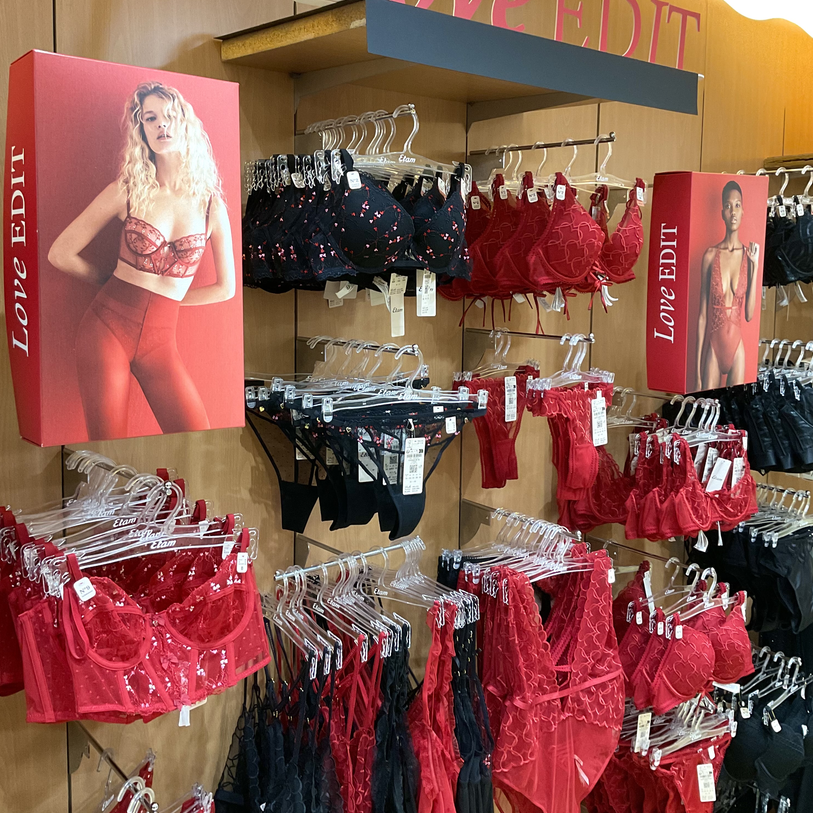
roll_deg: -2.5
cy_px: 344
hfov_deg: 47.2
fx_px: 930
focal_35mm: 35
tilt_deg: -5.5
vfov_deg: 47.1
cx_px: 402
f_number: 1.8
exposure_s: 1/50
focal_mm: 3
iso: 125
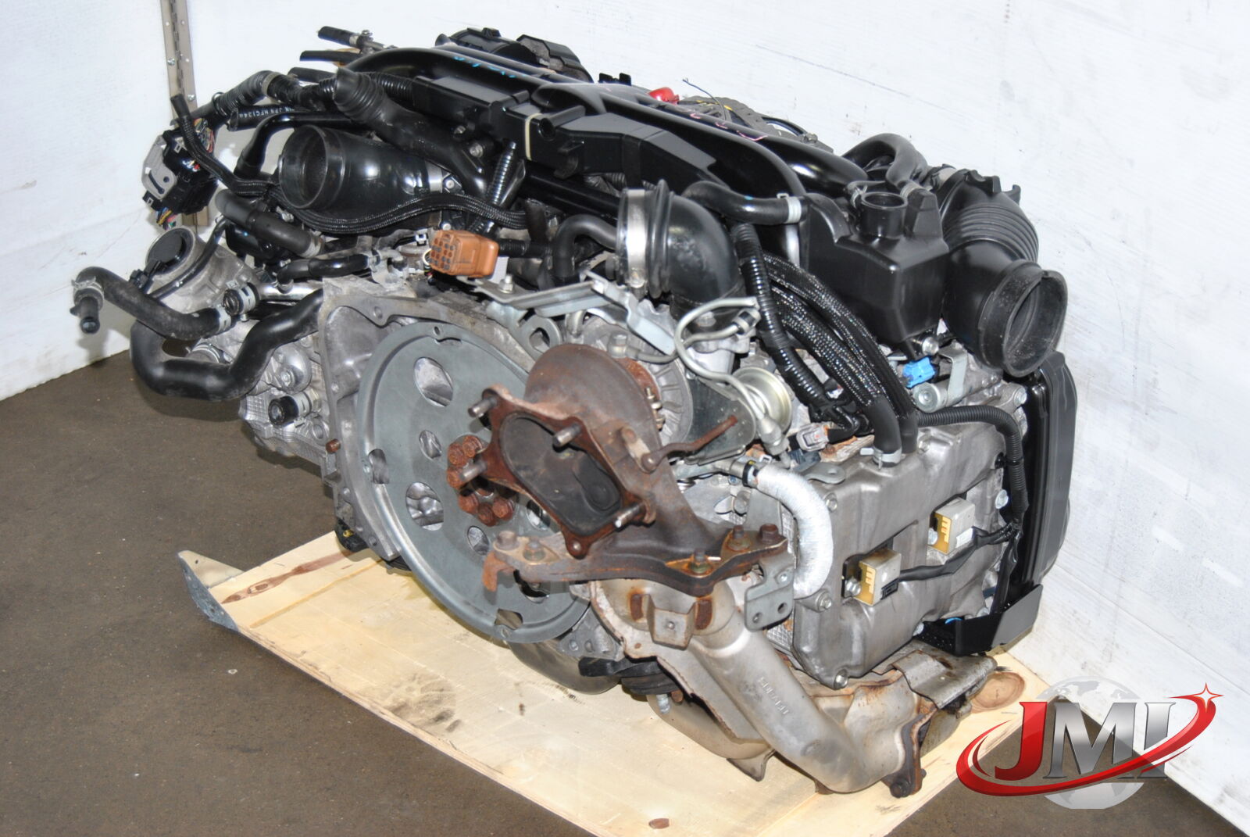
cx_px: 625
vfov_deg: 23.8
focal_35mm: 57
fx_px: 1981
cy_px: 418
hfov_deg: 35.0
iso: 400
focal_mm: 38
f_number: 4.8
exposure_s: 1/160
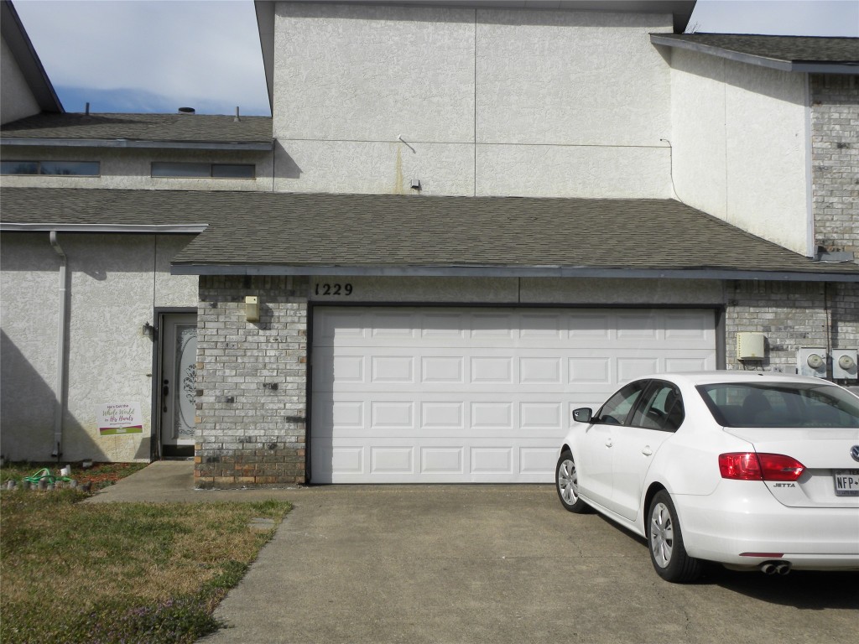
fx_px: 918
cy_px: 322
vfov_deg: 38.7
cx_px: 430
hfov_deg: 50.1
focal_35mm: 37
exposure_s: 1/353
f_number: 6.3
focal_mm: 6.6
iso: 64
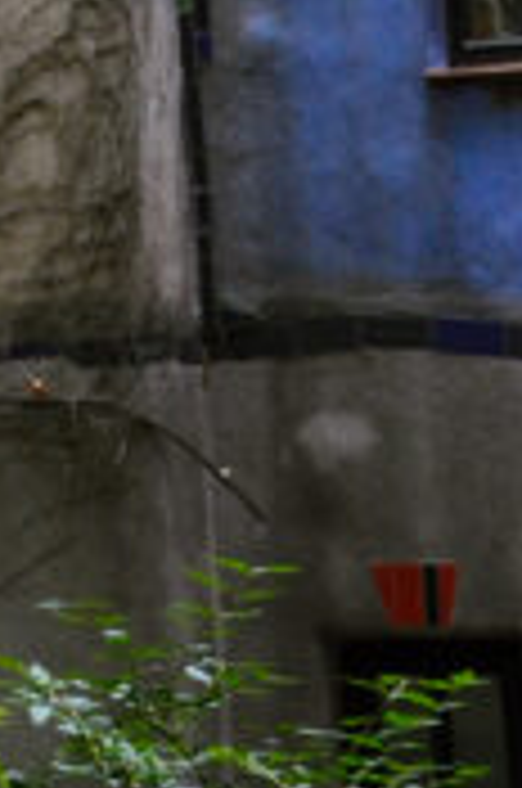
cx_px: -792
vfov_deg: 10.4
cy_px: -761
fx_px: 4016
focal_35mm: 184
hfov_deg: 7.0
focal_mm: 21
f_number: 4
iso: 400
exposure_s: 1/100
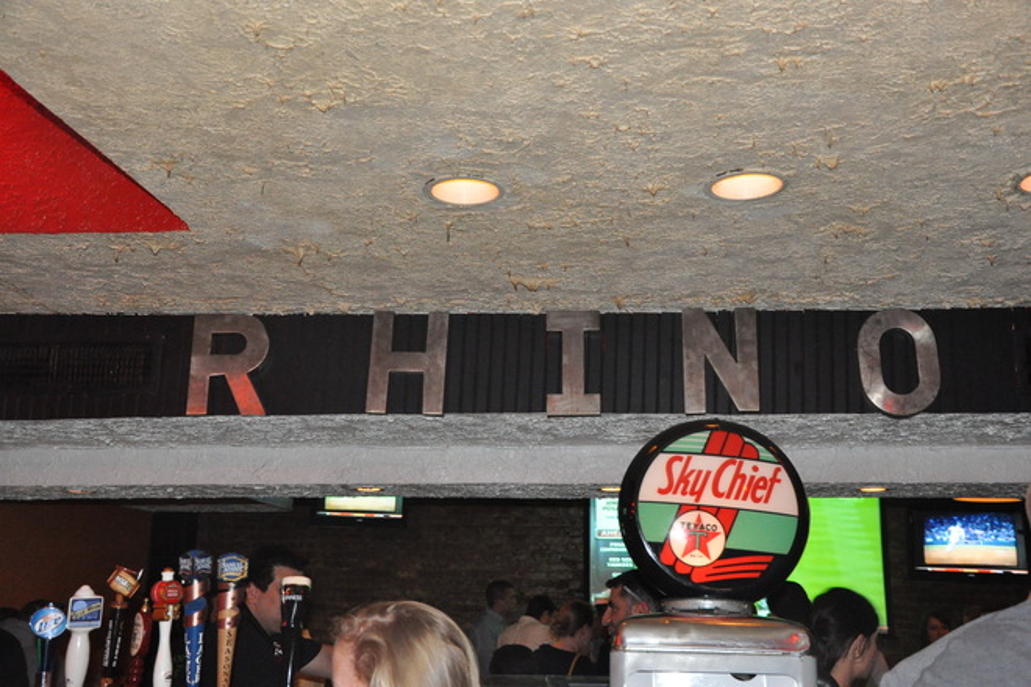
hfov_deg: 49.6
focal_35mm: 39
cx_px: 516
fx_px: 1117
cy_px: 344
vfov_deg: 34.2
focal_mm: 26
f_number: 5.6
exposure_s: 1/60
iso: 2500
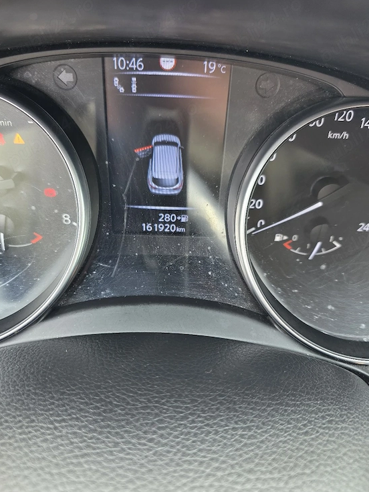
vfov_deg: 69.4
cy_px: 255
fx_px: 355
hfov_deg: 54.9
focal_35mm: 25
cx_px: 181
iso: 50
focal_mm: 6.3
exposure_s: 1/55.6
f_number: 1.7
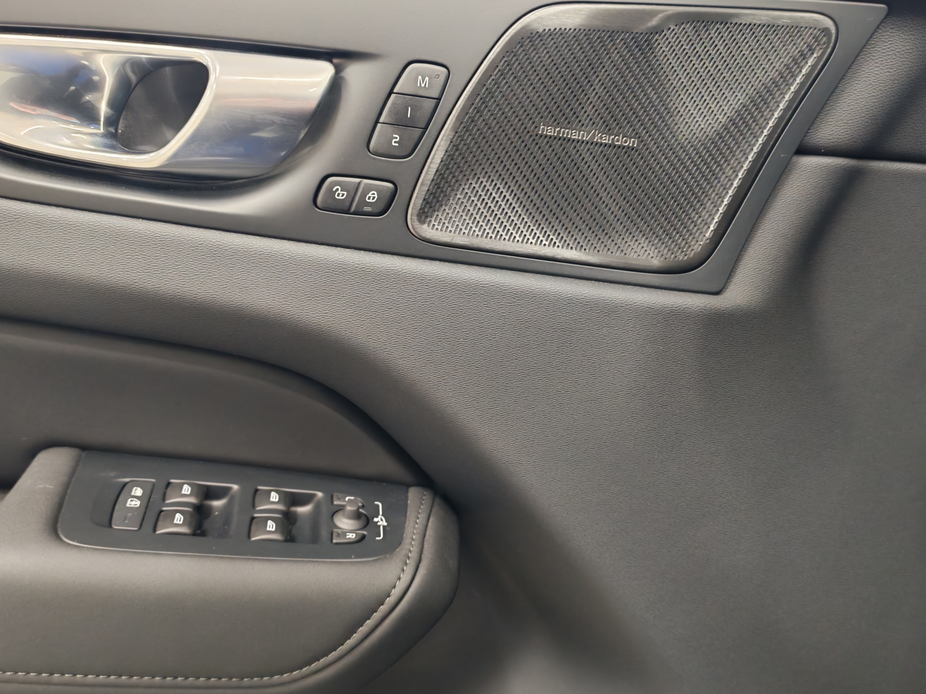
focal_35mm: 34
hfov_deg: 54.0
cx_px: 463
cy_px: 347
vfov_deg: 41.8
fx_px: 910
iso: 1103
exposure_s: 1/50
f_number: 1.9
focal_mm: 6.12
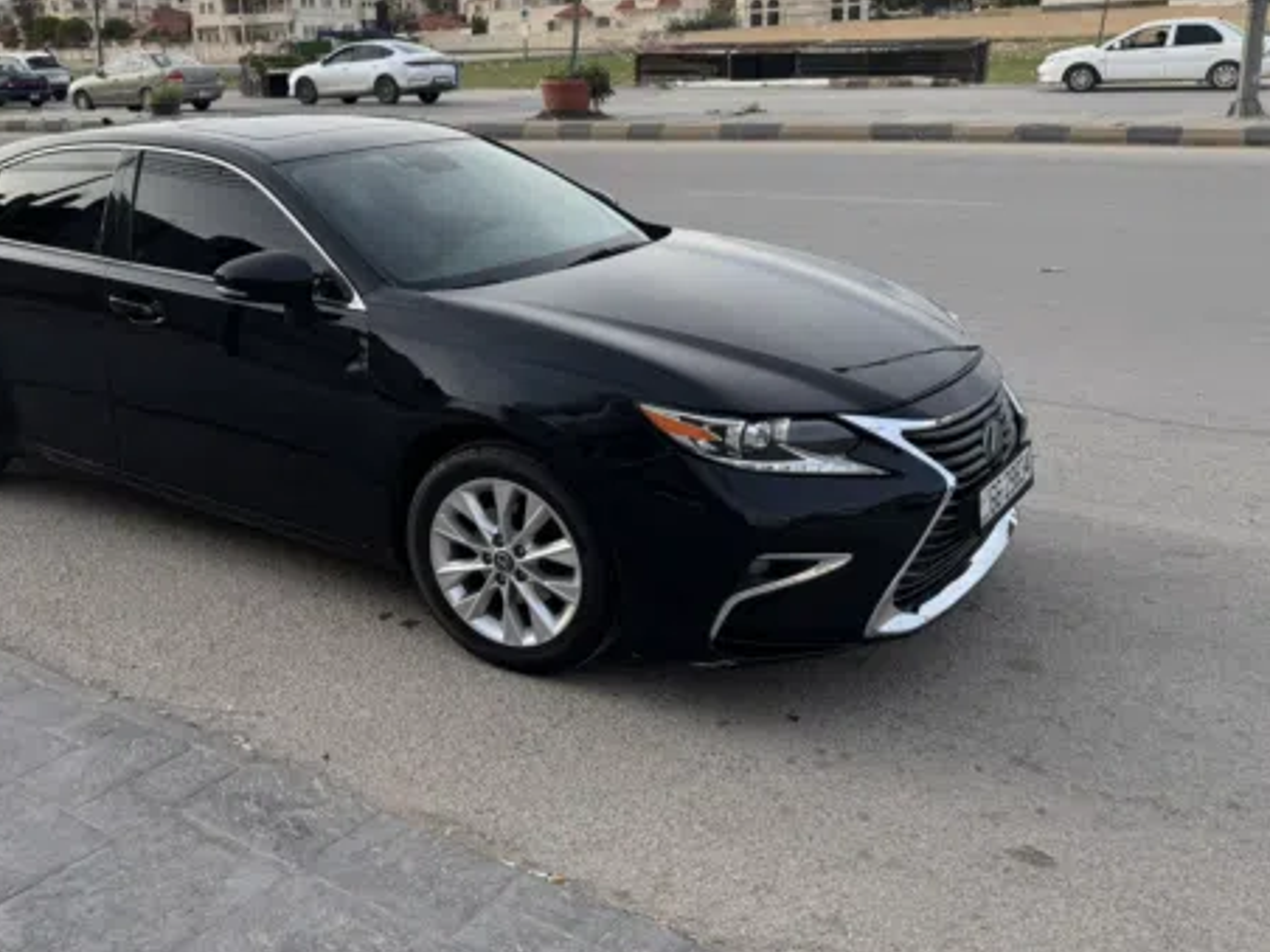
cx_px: 407
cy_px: 357
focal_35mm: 34
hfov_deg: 52.8
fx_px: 1247
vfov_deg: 41.5
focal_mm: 6.76
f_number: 1.78
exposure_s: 1/1285
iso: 80
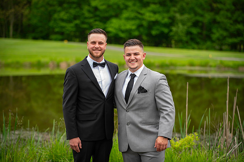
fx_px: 691
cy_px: 81
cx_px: 122
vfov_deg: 13.4
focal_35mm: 102
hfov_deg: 20.0
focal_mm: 102
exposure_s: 1/250
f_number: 2.8
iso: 64
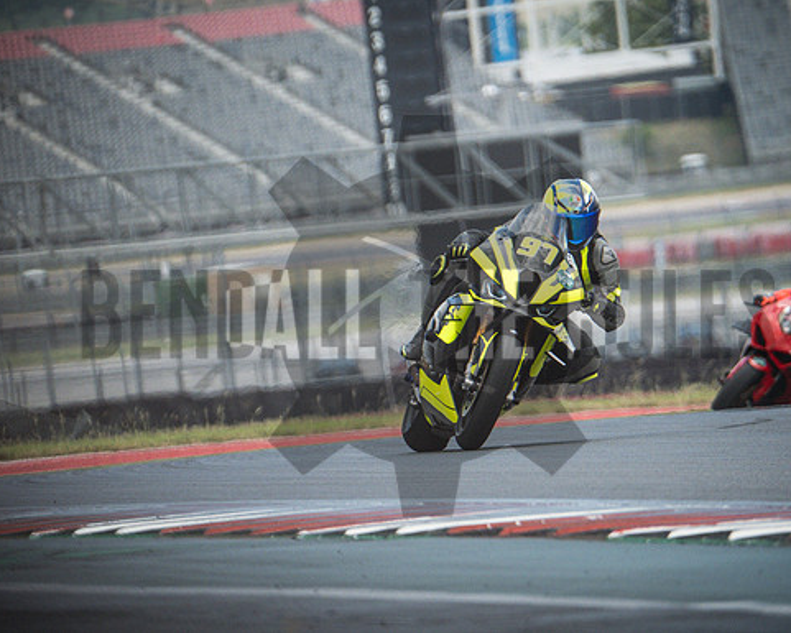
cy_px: 316
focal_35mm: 679
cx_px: 428
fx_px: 15899
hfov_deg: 2.8
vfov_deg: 2.3
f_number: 5.6
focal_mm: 400
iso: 3200
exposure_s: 1/2500
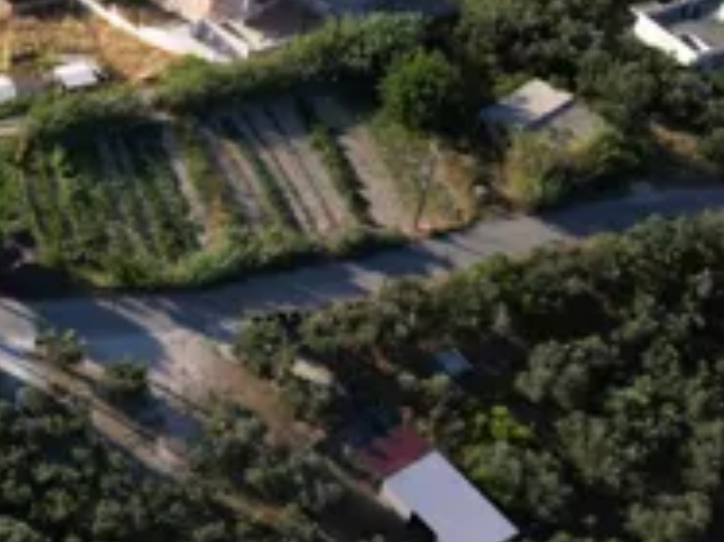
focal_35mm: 77
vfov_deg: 18.5
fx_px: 1609
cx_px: -248
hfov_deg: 22.4
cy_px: -23
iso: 100
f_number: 1.7
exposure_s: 1/1250
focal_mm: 6.72
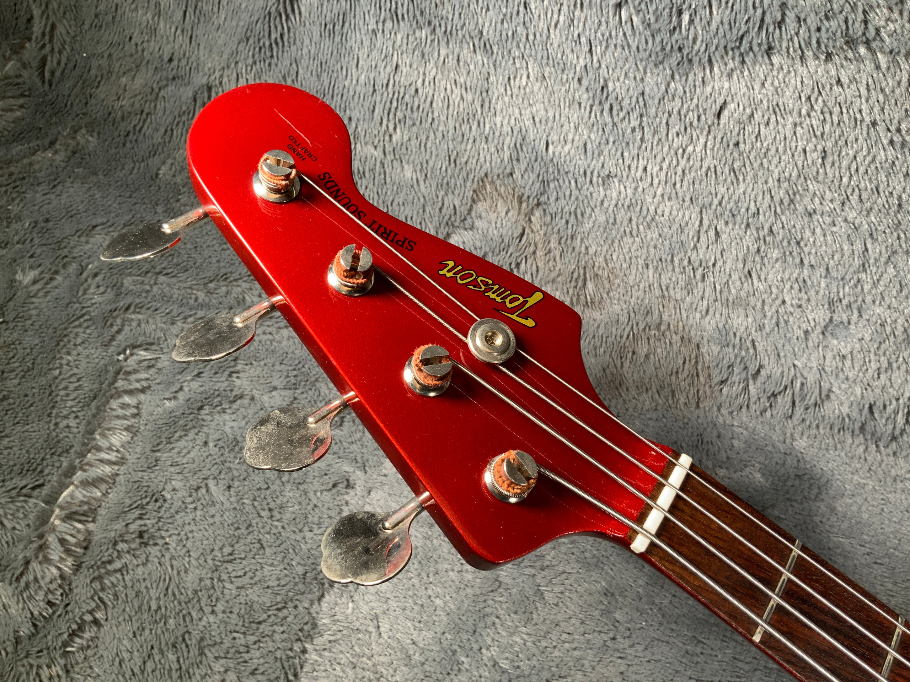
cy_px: 341
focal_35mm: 29
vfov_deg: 48.2
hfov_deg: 61.7
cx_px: 455
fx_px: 762
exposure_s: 1/104
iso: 64
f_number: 1.8
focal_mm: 3
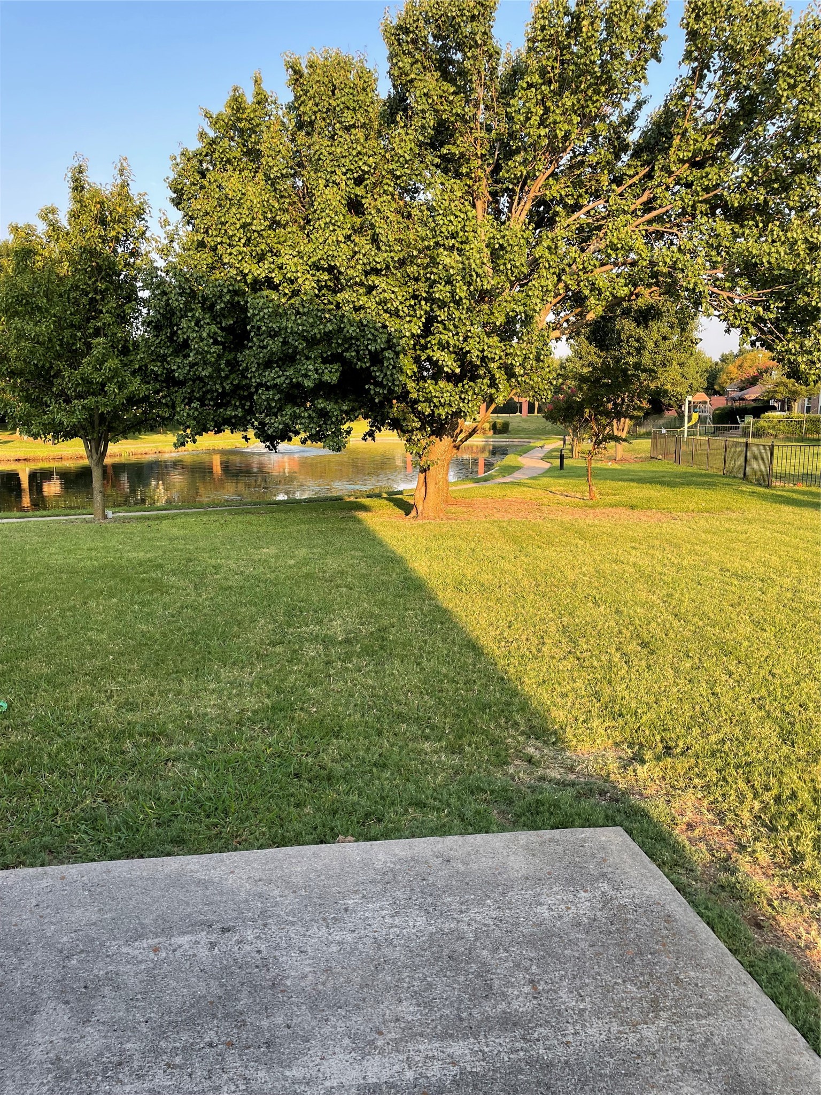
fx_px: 822
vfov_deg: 67.3
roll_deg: -1.3
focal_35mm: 26
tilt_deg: -8.8
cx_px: 410
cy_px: 548
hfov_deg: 53.1
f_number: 1.6
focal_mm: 4.2
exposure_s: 1/374
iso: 32
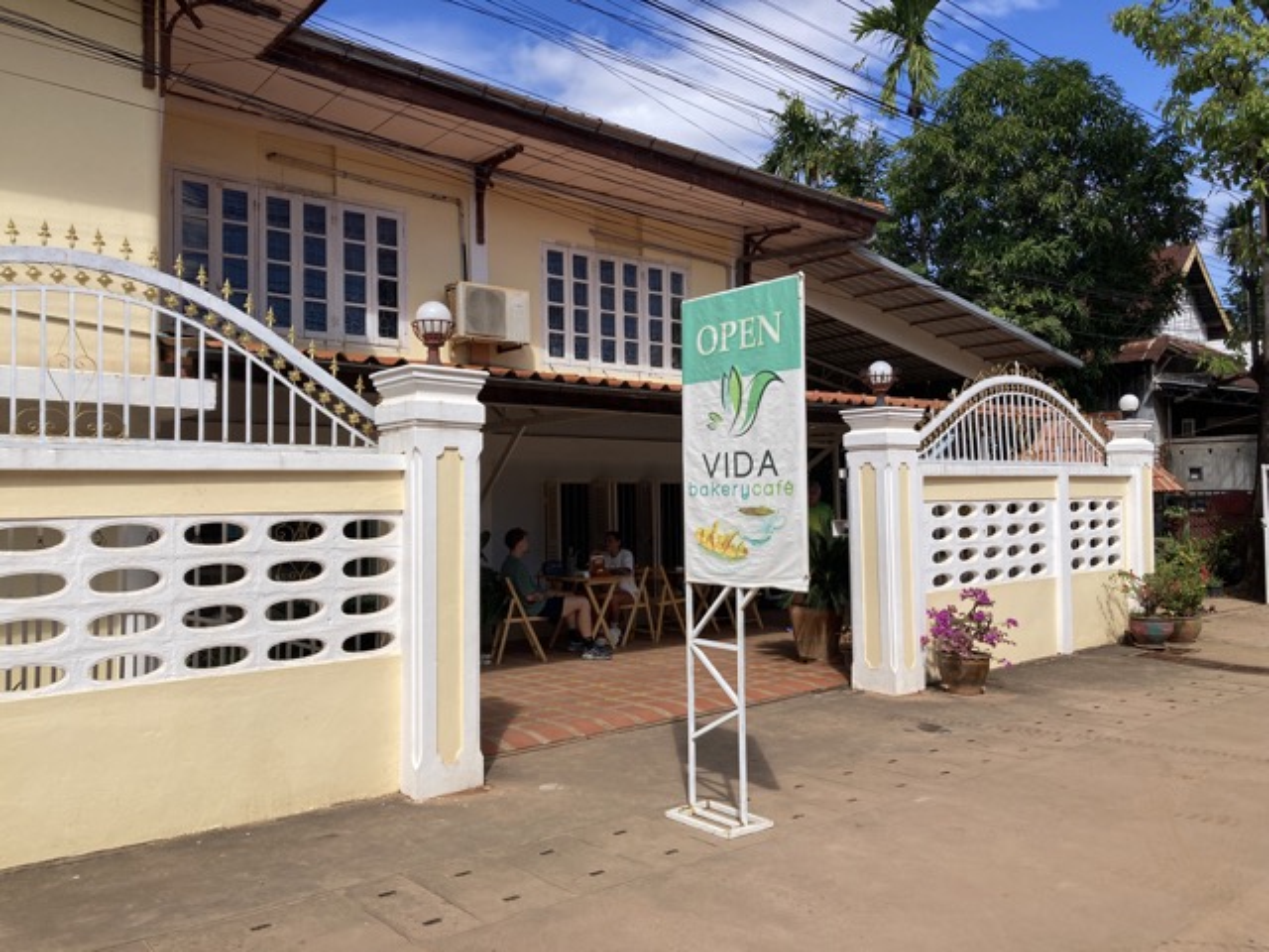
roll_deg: +1.3
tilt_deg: +1.7
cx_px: 634
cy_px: 476
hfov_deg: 63.4
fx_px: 1026
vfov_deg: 49.7
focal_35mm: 28
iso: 20
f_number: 1.8
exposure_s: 1/2703
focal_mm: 3.99
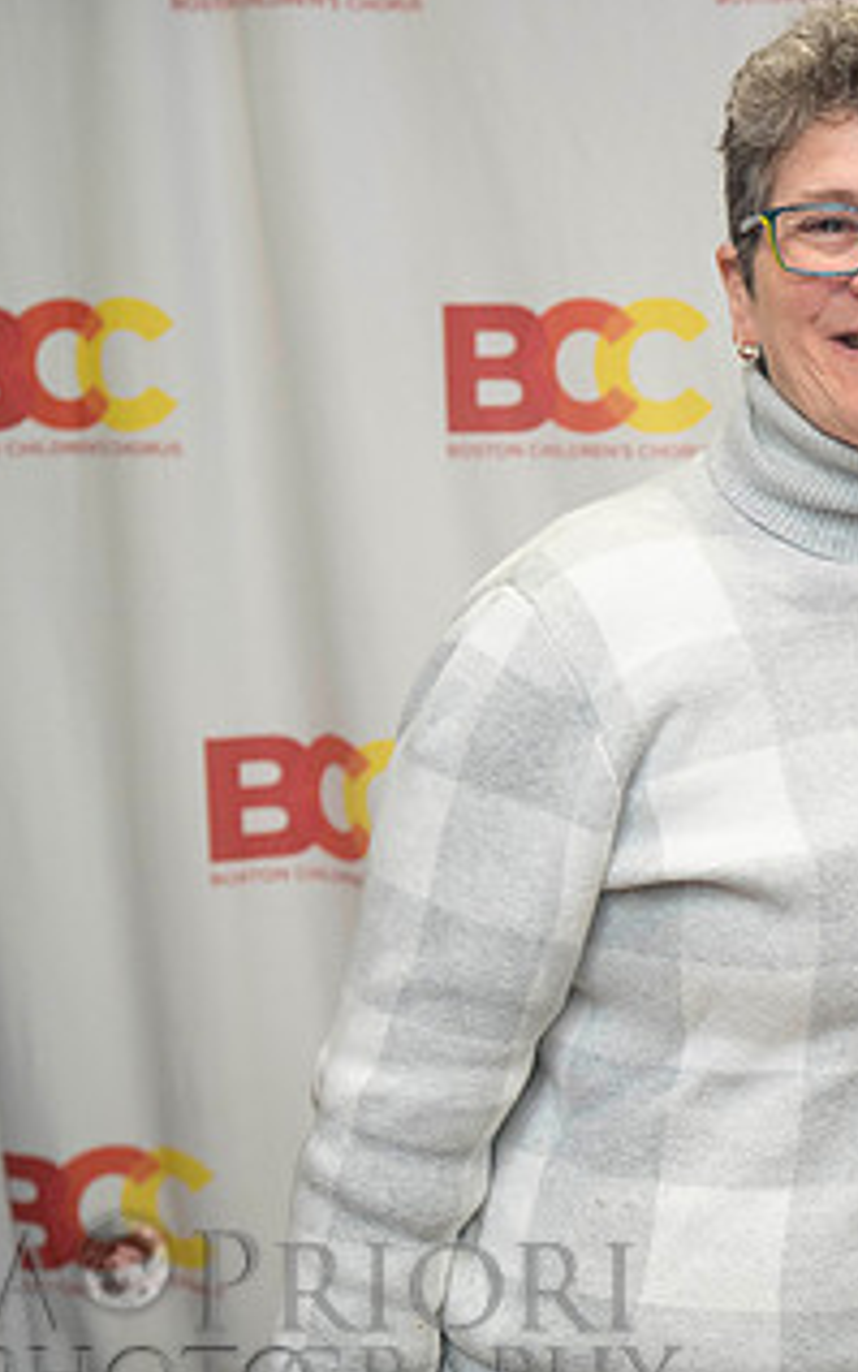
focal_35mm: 65
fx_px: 2430
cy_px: 623
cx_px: 1168
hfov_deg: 18.4
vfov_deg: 31.5
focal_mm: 35
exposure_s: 1/200
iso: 1000
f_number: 2.5
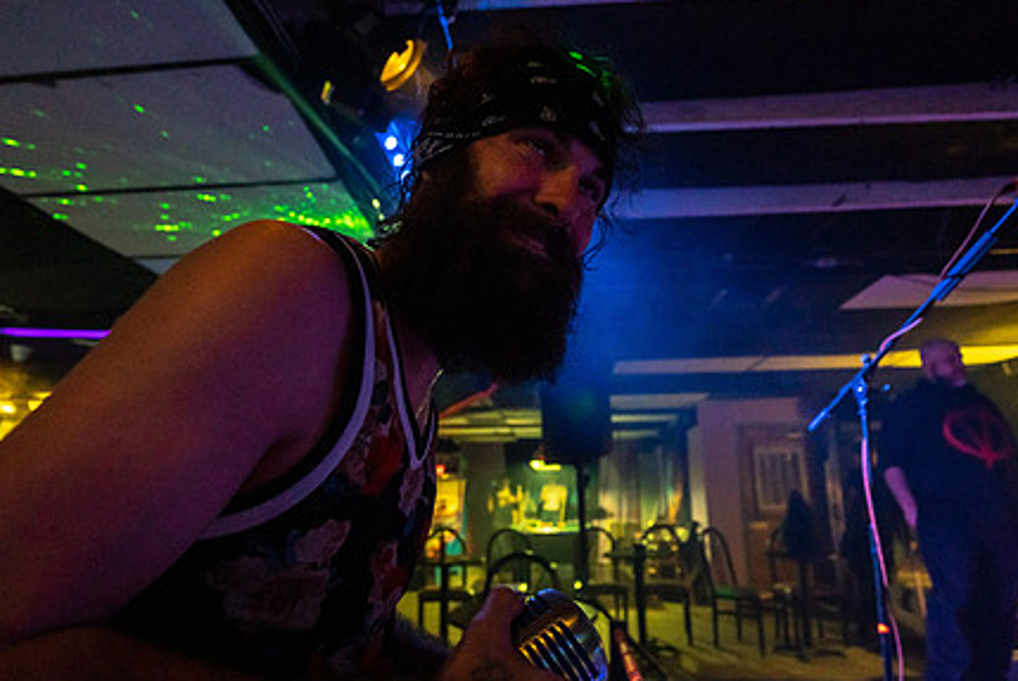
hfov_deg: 81.1
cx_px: 523
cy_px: 337
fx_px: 594
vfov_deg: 59.6
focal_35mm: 21
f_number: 2.8
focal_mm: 14
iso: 1600
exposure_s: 1/250
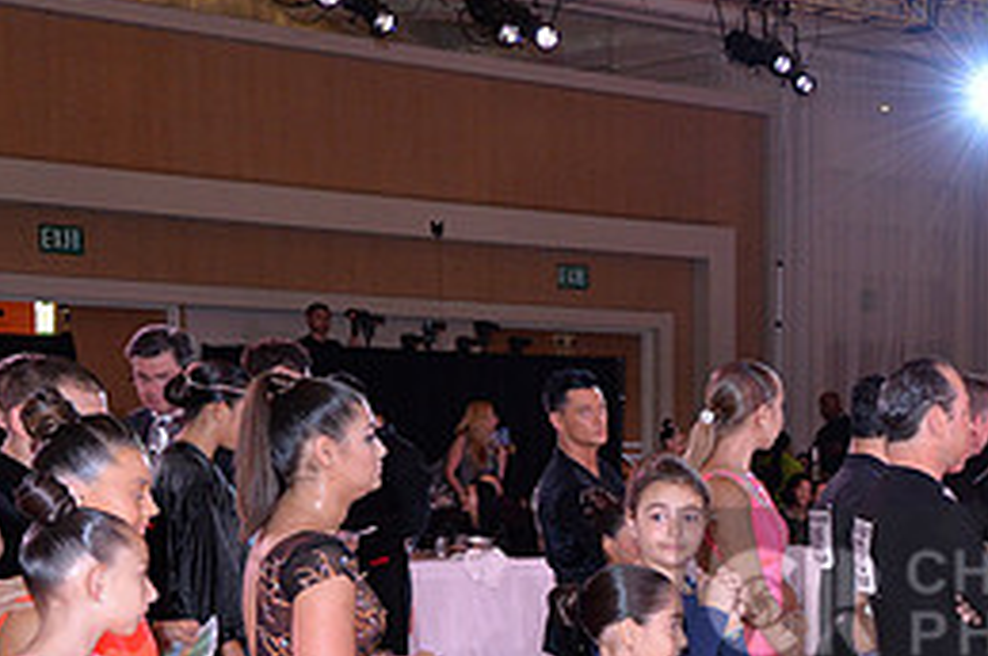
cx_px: 1091
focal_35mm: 85
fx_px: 2330
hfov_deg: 22.6
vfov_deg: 15.8
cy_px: 608
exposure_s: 1/250
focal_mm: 38
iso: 2000
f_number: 5.6
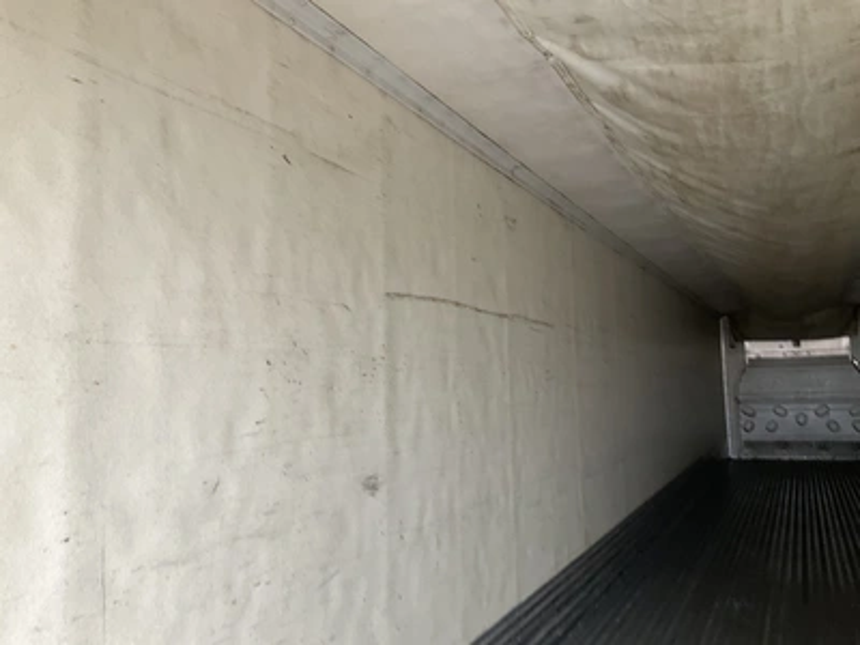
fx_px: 720
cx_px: 430
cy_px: 322
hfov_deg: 61.7
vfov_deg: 48.2
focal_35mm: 29
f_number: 1.8
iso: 64
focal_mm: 3
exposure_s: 1/60
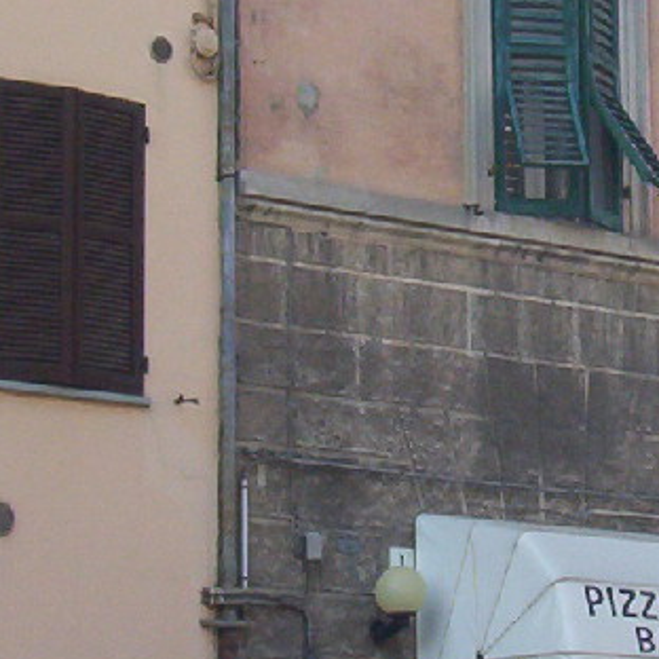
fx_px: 3683
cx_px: 786
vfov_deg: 10.2
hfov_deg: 10.1
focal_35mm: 171
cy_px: 150
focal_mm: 7.88
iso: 100
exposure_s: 1/751
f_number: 3.16
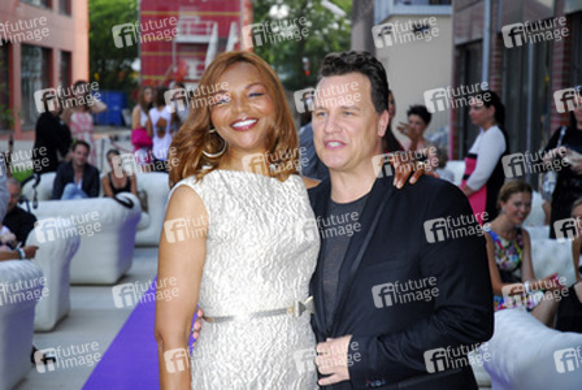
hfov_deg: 24.6
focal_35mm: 82
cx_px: 291
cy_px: 195
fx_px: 1335
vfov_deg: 16.6
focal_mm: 55
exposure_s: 1/60
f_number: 5
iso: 200
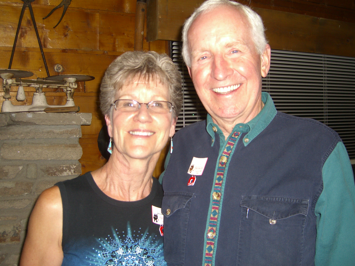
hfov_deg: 49.0
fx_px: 390
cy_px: 133
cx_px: 178
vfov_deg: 37.7
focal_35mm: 38
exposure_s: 1/60
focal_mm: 7.9
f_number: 2.8
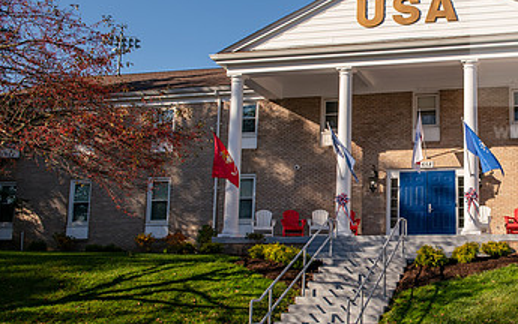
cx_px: 425
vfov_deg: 26.9
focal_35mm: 48
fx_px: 678
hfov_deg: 39.9
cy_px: 163
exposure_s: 1/500
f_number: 5.6
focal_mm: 28
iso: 80
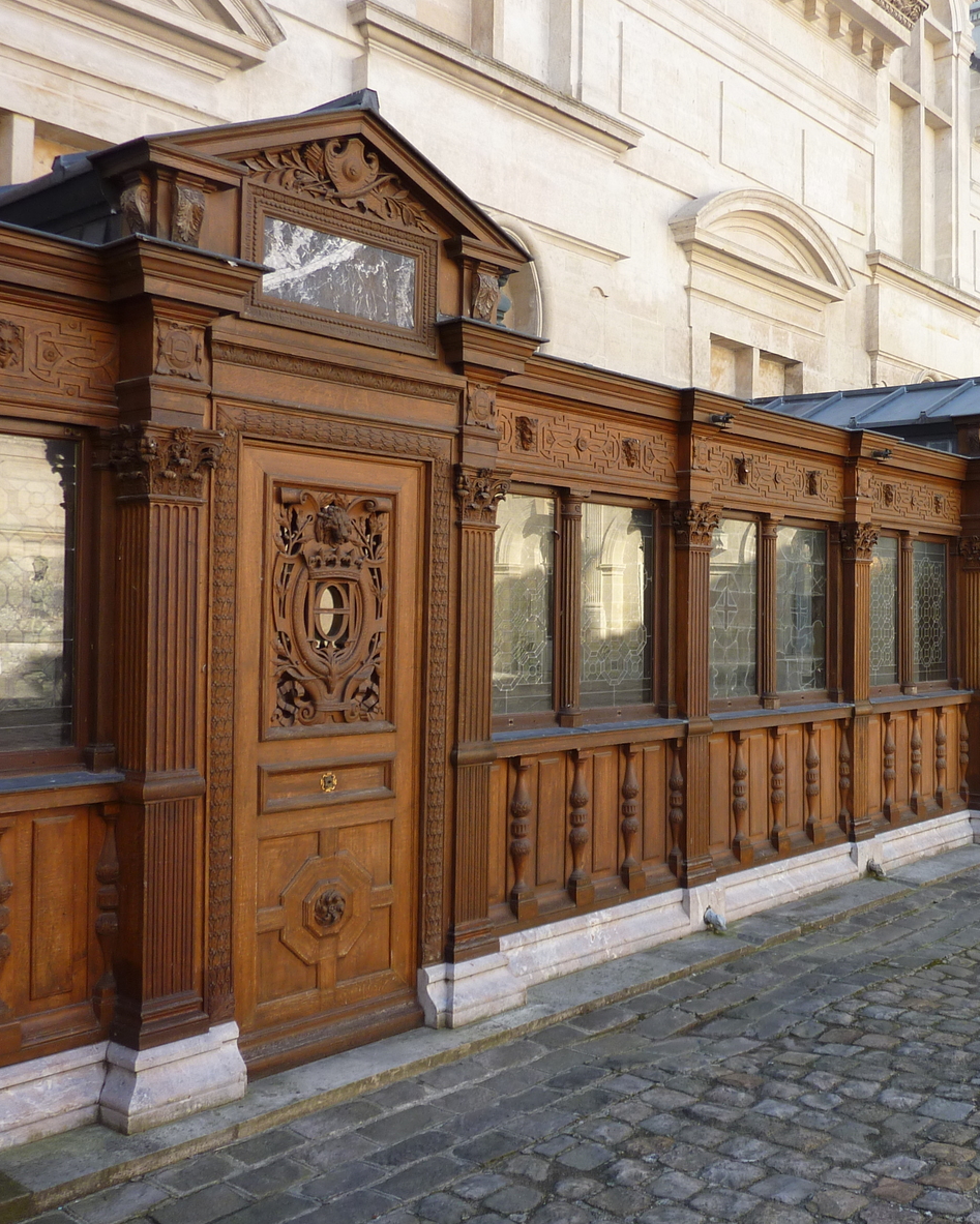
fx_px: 1196
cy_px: 610
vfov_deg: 54.2
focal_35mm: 33
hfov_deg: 42.8
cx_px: 768
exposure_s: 1/100
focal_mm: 4.1
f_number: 3.3
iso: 80
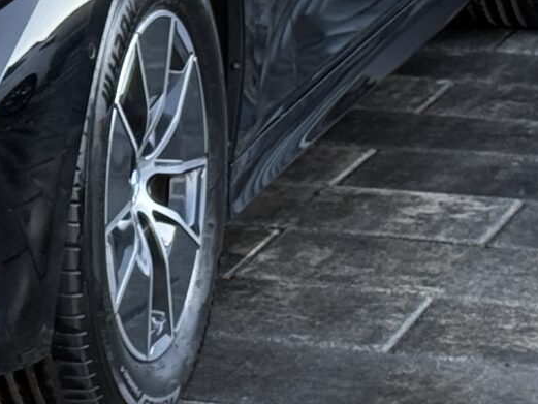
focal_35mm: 236
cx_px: -374
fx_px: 3669
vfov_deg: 6.2
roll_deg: +0.7
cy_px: -166
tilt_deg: -6.3
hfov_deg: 8.1
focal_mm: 6.76
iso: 100
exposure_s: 1/273
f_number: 1.78
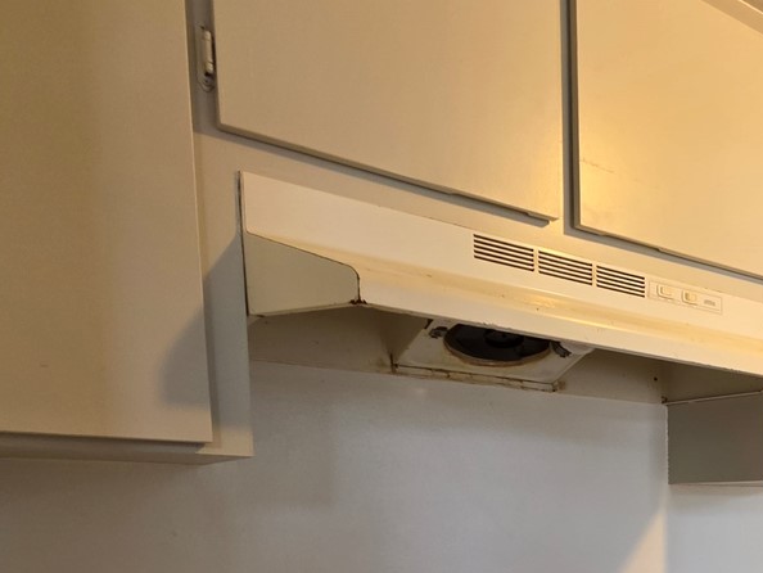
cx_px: 832
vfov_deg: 35.7
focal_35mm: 35
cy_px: 606
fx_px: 772
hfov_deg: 42.0
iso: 125
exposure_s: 1/120
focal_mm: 2.2
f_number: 1.9
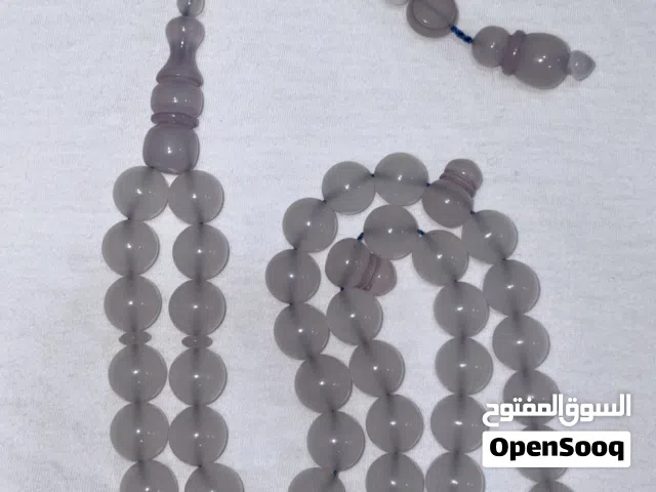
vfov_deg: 53.1
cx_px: 328
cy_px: 246
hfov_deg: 67.3
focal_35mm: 26
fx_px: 493
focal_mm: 5.96
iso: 32
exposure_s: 1/54
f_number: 1.6
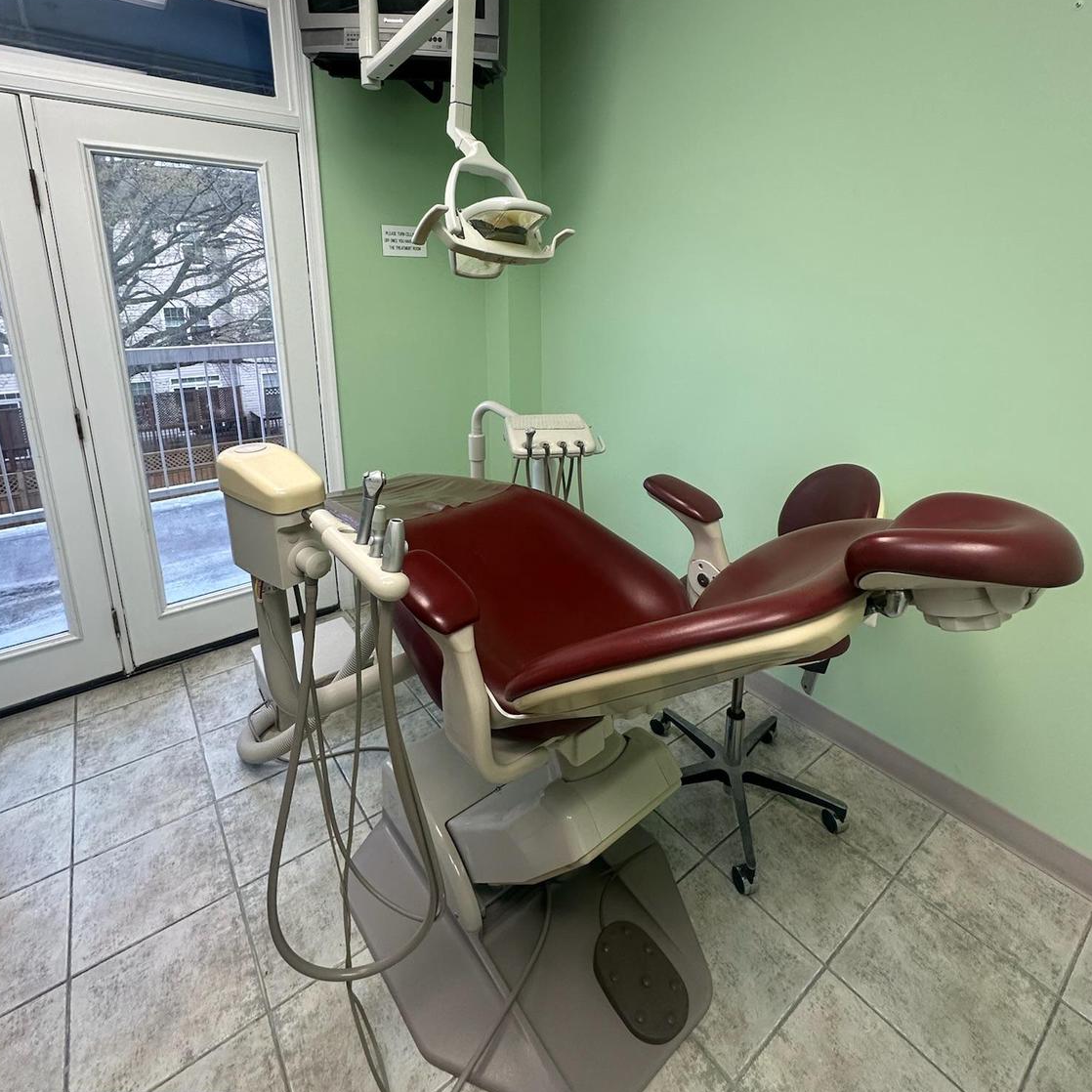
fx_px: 607
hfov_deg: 84.0
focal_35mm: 17
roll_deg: -0.4
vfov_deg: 82.7
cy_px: 424
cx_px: 555
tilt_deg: -11.9
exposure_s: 1/120
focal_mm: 2.22
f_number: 2.2
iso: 200
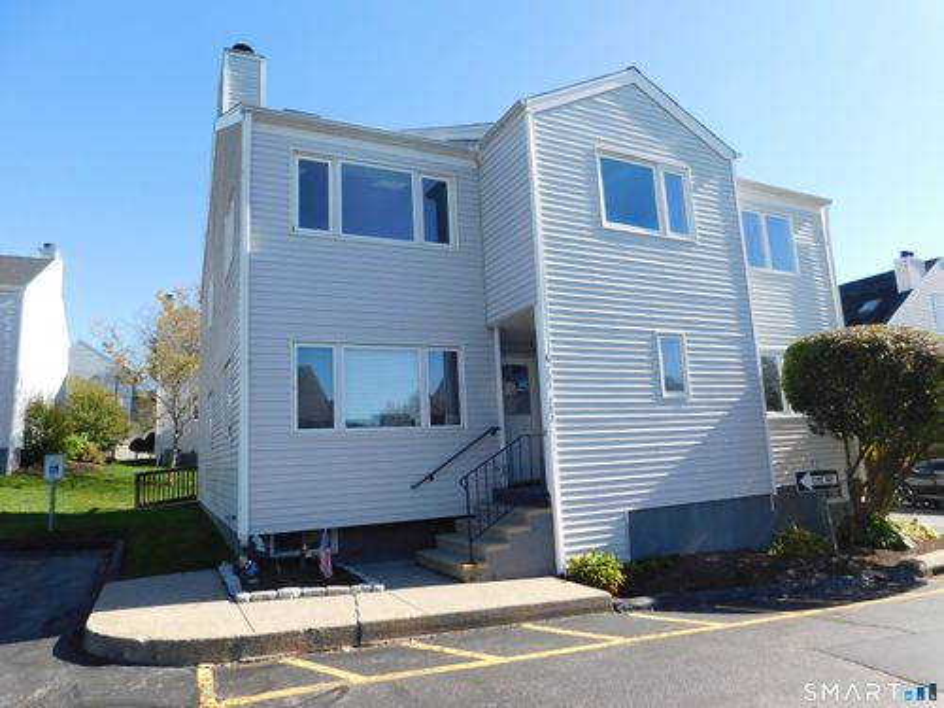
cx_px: 472
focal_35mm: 23
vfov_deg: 58.9
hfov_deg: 73.9
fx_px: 627
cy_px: 354
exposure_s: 1/800
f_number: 3
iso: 125
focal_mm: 4
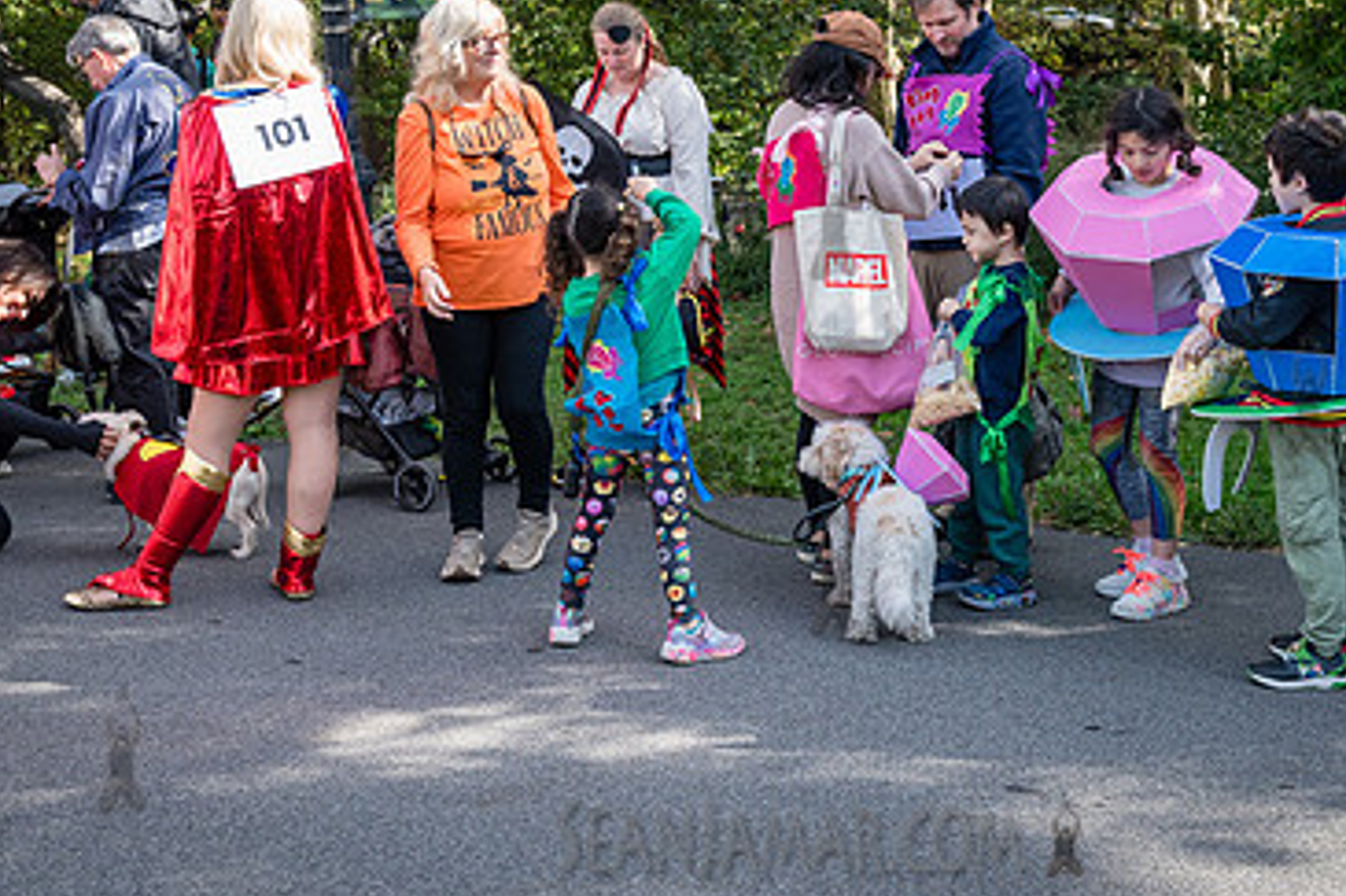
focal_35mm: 54
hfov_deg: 36.7
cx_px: 830
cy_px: 214
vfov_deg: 24.7
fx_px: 2018
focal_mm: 34
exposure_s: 1/1000
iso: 1000
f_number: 5
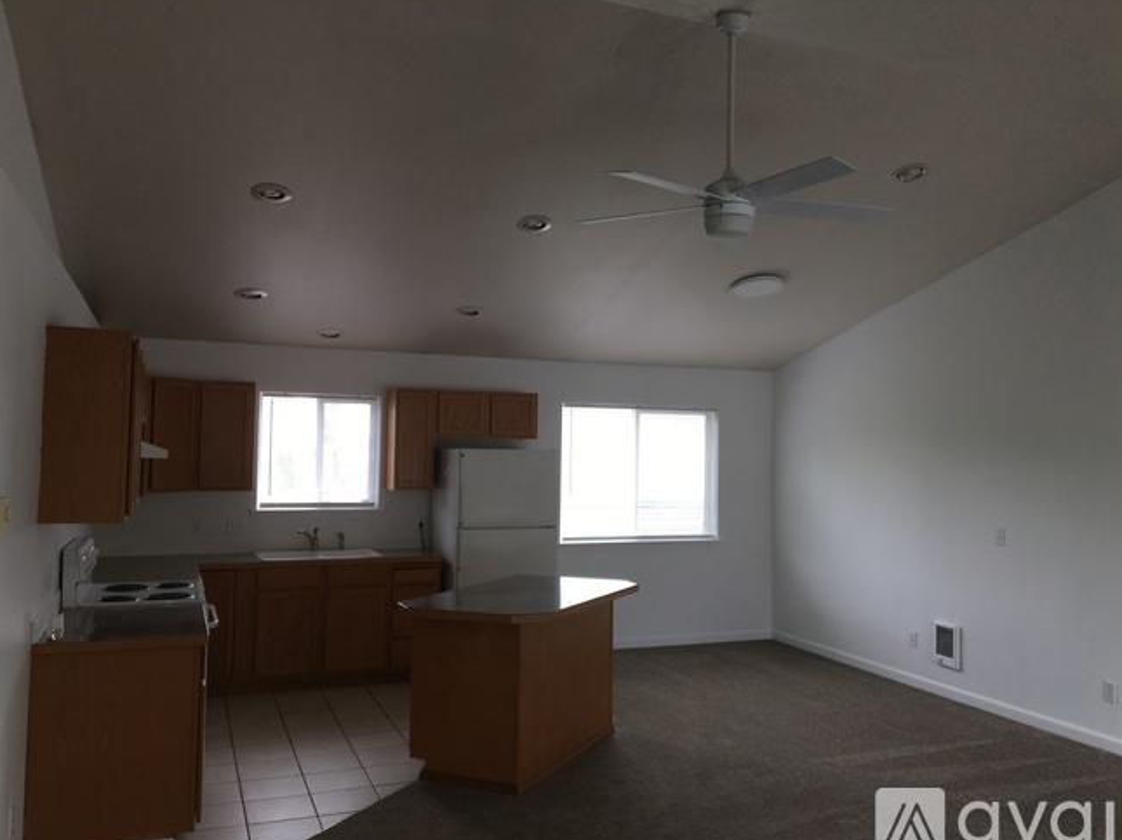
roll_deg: -0.3
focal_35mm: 30
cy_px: 423
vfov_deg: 46.8
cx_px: 577
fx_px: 972
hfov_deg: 60.0
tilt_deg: +2.6
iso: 25
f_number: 2.2
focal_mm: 4.15
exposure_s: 1/45
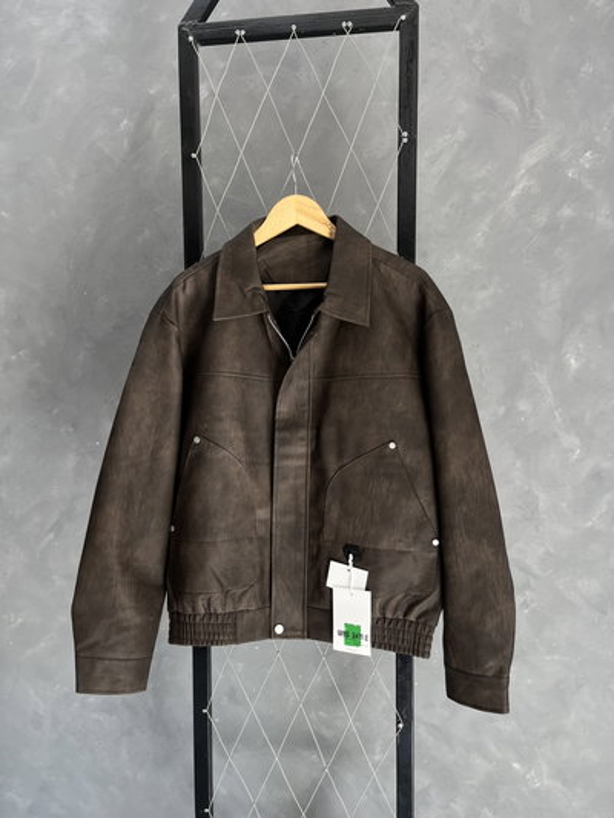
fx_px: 615
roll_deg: +1.2
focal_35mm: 26
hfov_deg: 53.1
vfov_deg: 67.3
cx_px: 307
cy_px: 409
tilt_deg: -4.5
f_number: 1.6
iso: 64
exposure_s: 1/121
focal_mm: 5.1
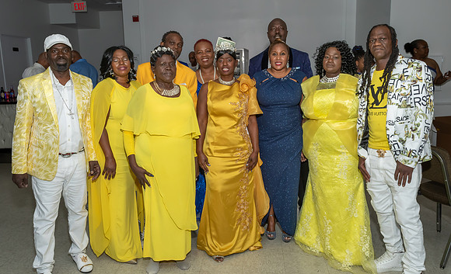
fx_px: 347
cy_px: 119
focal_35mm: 28
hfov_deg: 66.0
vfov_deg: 43.0
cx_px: 227
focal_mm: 17
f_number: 9
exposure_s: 1/250
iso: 640
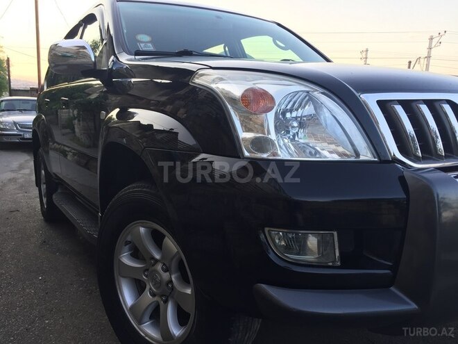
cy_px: 172
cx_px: 229
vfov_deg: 48.2
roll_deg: -1.3
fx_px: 384
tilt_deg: -10.9
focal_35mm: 29
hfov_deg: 61.7
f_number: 2.2
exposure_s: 1/50
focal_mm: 4.15
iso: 32
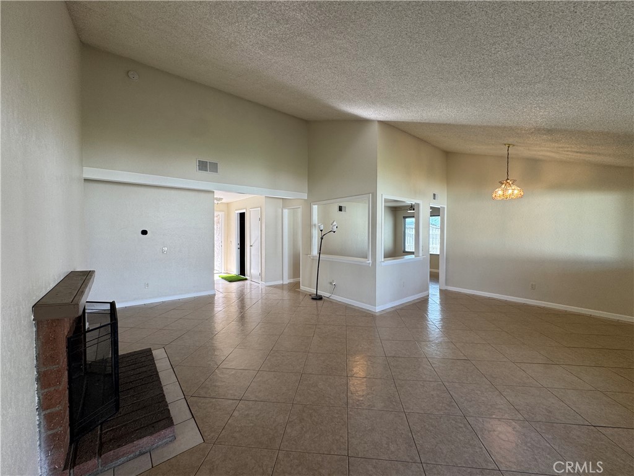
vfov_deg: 85.7
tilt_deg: -1.4
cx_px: 317
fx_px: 256
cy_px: 238
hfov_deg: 102.1
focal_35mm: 14
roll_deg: -0.4
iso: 64
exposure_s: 1/120
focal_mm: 2.22
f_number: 2.2
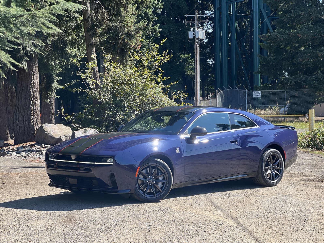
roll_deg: +0.9
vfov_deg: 19.1
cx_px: 162
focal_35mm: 77
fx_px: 721
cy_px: 122
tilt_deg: -0.1
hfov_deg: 25.3
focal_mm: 9
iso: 25
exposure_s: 1/256
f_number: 2.8
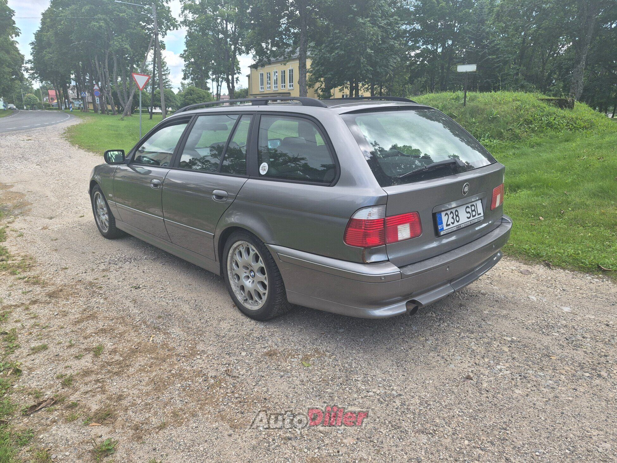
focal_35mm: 23
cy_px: 232
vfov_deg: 58.9
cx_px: 308
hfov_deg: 73.9
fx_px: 410
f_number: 1.8
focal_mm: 5.4
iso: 80
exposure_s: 1/974
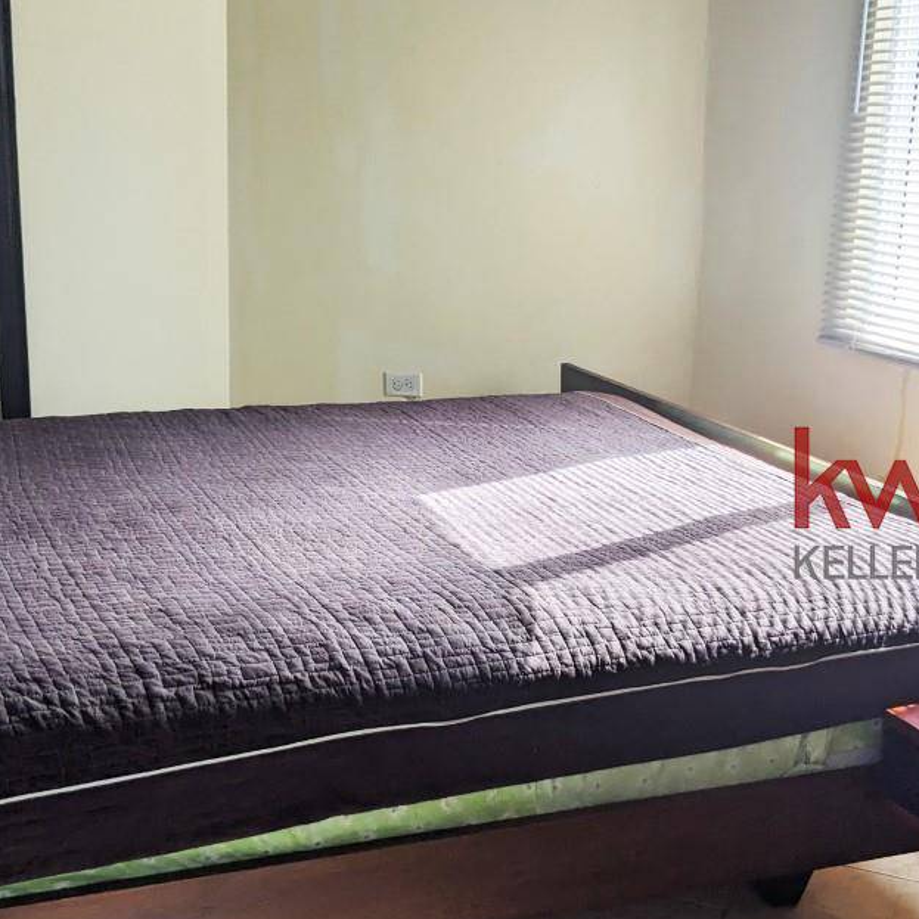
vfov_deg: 36.8
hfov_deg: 36.8
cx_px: 423
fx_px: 1382
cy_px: 463
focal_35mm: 46
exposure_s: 1/204
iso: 39
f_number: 1.73
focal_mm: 4.38
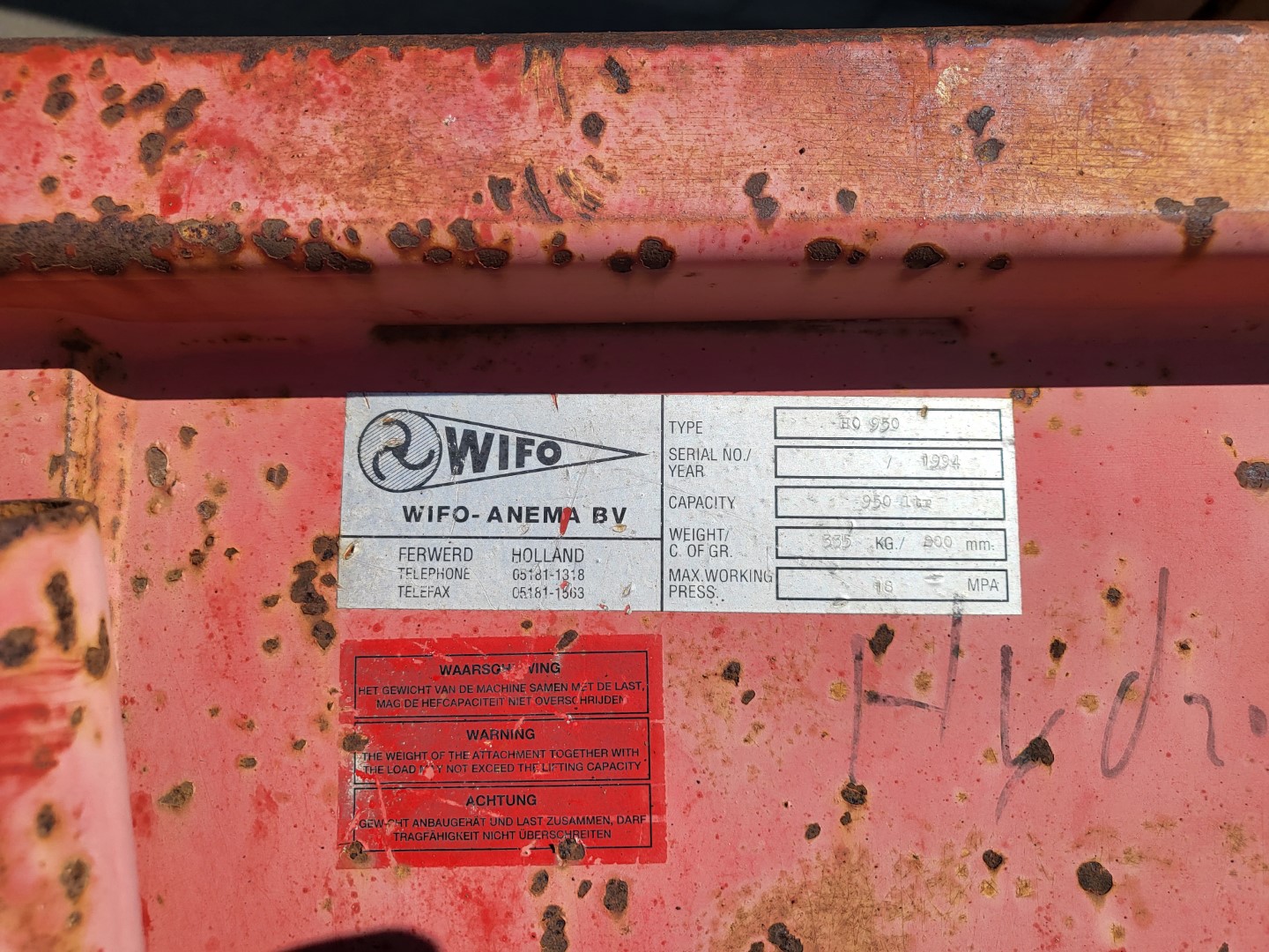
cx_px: 634
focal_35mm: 26
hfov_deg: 67.3
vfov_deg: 53.1
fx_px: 953
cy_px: 476
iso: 50
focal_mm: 4.25
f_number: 1.8
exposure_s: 1/4279
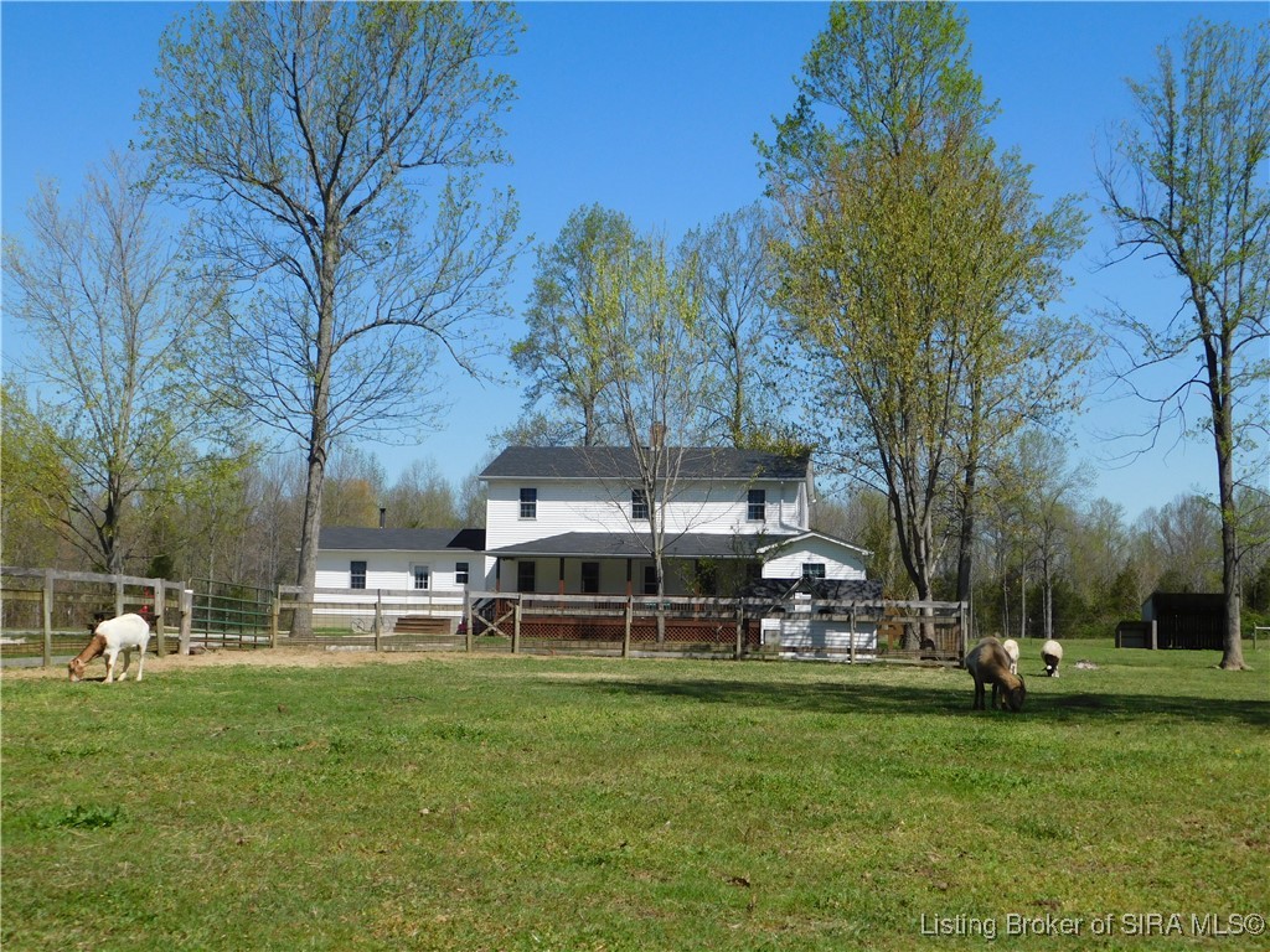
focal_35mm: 45
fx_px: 1651
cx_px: 635
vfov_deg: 32.2
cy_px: 476
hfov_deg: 42.1
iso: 125
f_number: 7.4
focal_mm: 8
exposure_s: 1/400
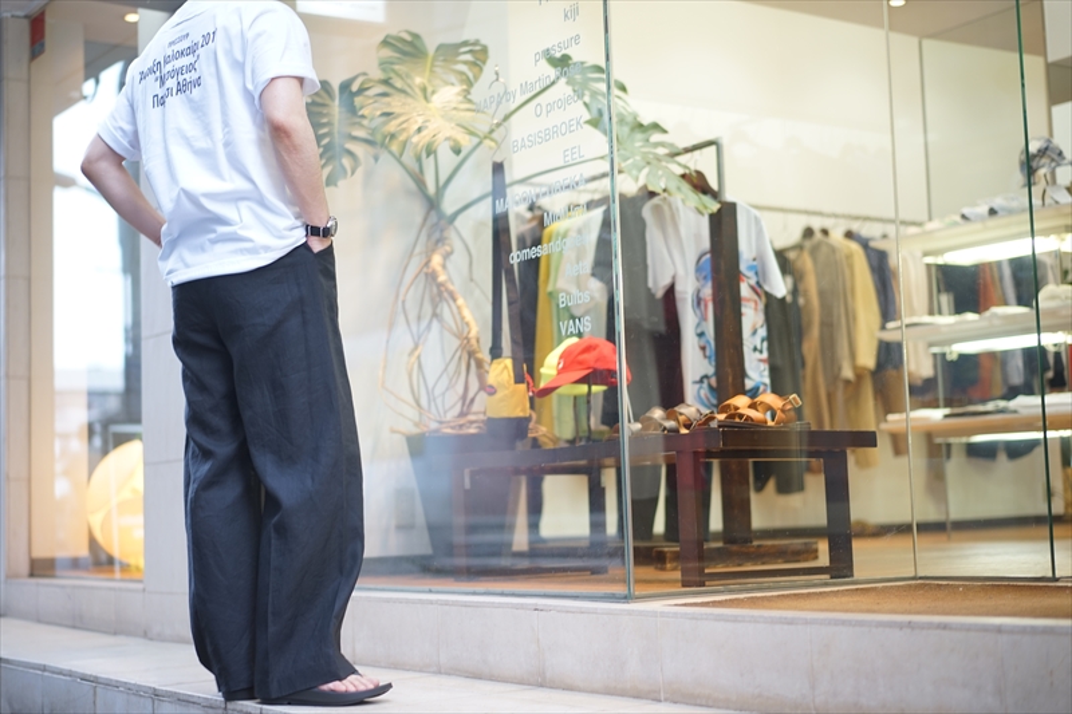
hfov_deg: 36.3
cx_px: 536
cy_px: 357
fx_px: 1637
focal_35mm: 55
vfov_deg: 24.6
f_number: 1.8
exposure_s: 1/60
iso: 250
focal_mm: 55
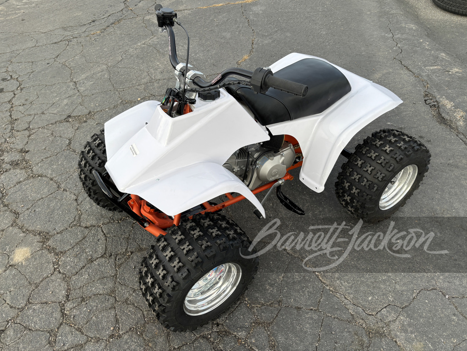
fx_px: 351
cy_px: 176
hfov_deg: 67.3
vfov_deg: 53.1
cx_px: 234
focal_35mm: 26
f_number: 1.6
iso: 40
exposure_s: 1/146
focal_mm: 5.96
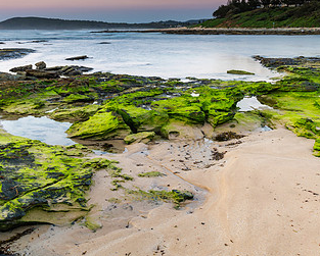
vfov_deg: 35.0
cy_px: 65
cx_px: 131
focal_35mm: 42
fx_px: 398
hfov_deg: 43.6
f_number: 9
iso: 40
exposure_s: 2
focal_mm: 24
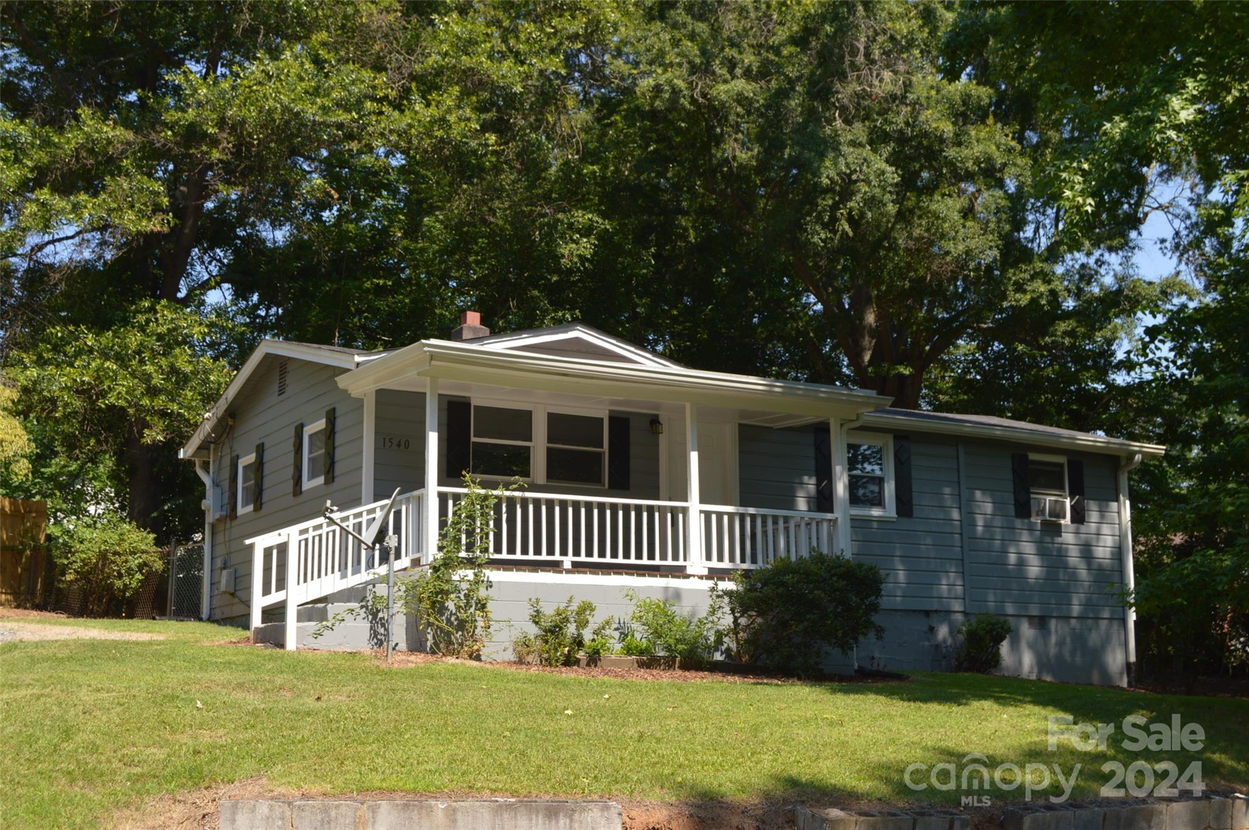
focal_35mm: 46
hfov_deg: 42.4
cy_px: 415
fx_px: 1612
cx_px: 624
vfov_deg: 28.9
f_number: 7.1
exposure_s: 1/200
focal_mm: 31
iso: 100
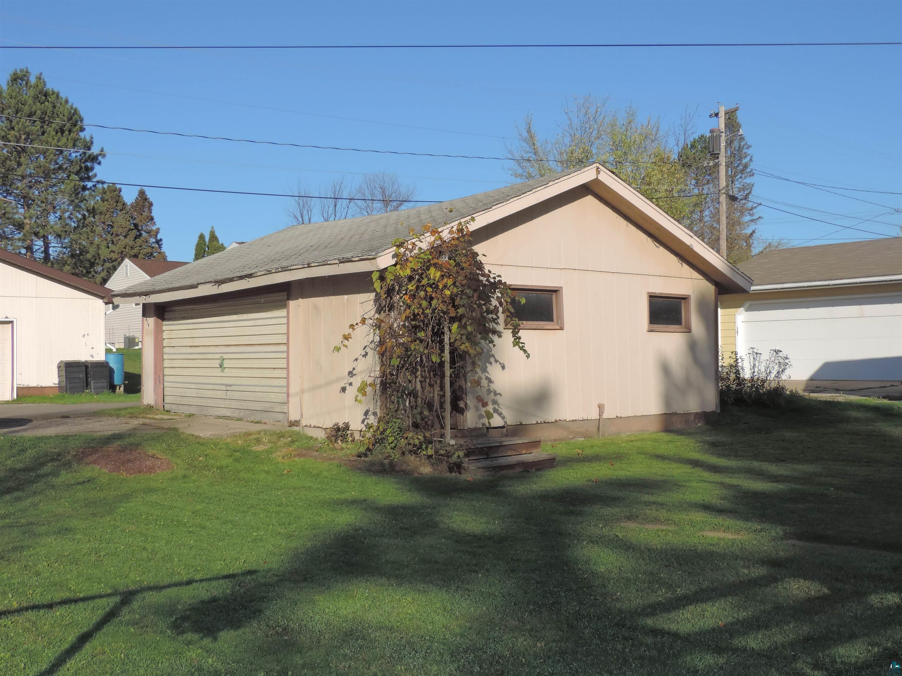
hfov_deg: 46.8
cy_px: 338
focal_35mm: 40
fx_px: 1042
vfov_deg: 36.0
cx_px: 451
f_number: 3.3
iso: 125
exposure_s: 1/1600
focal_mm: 7.1
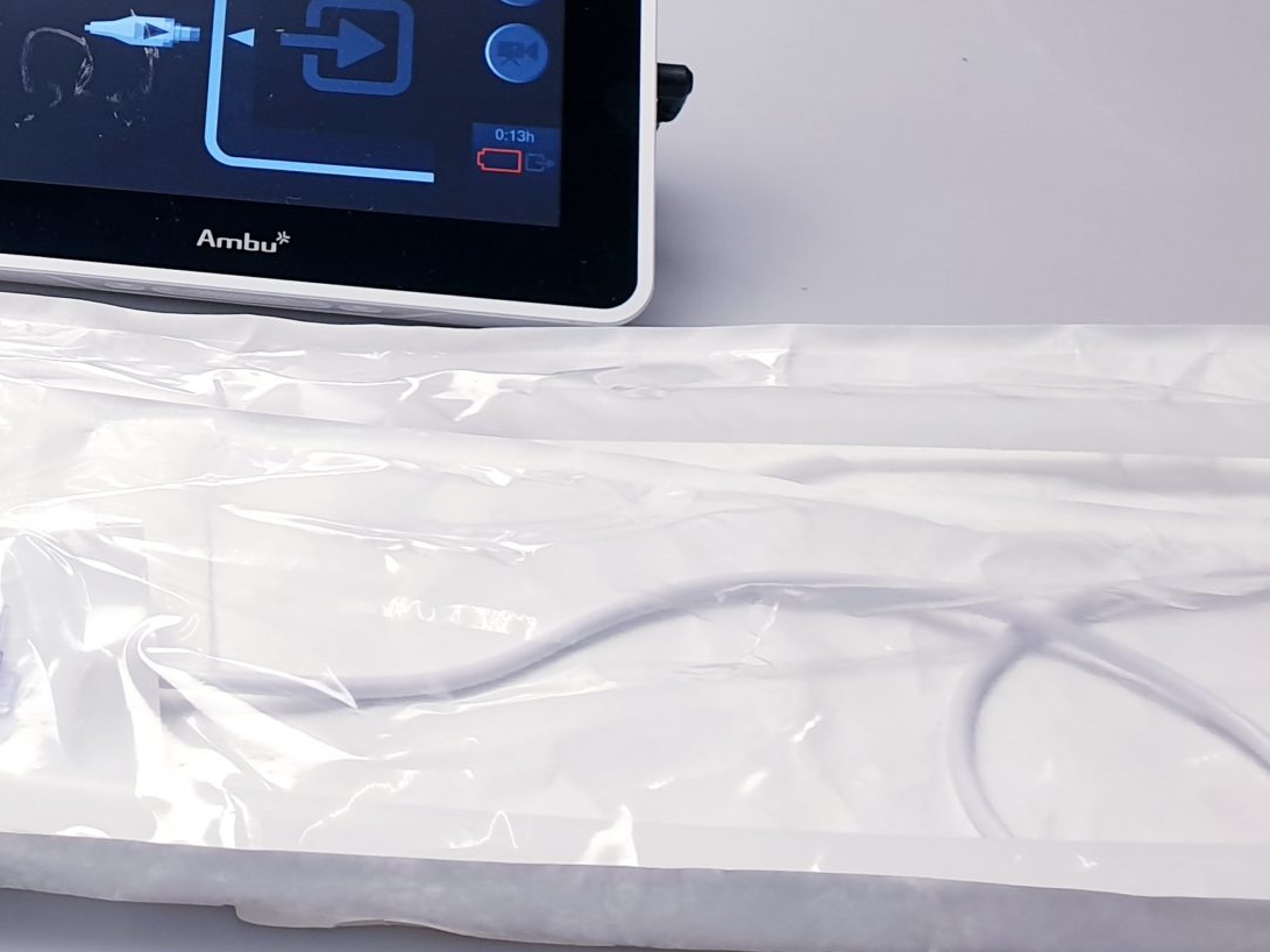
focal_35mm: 61
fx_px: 2238
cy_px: -38
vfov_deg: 22.9
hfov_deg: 28.2
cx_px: -193
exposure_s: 1/100
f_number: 2.4
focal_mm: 4.3
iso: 80
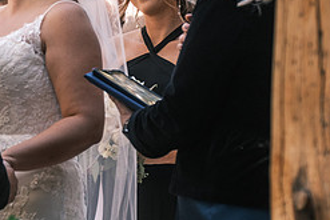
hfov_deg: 7.2
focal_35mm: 284
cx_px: -21
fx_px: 2605
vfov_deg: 4.8
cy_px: -7
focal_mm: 80.4
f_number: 3.6
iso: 800
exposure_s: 1/240
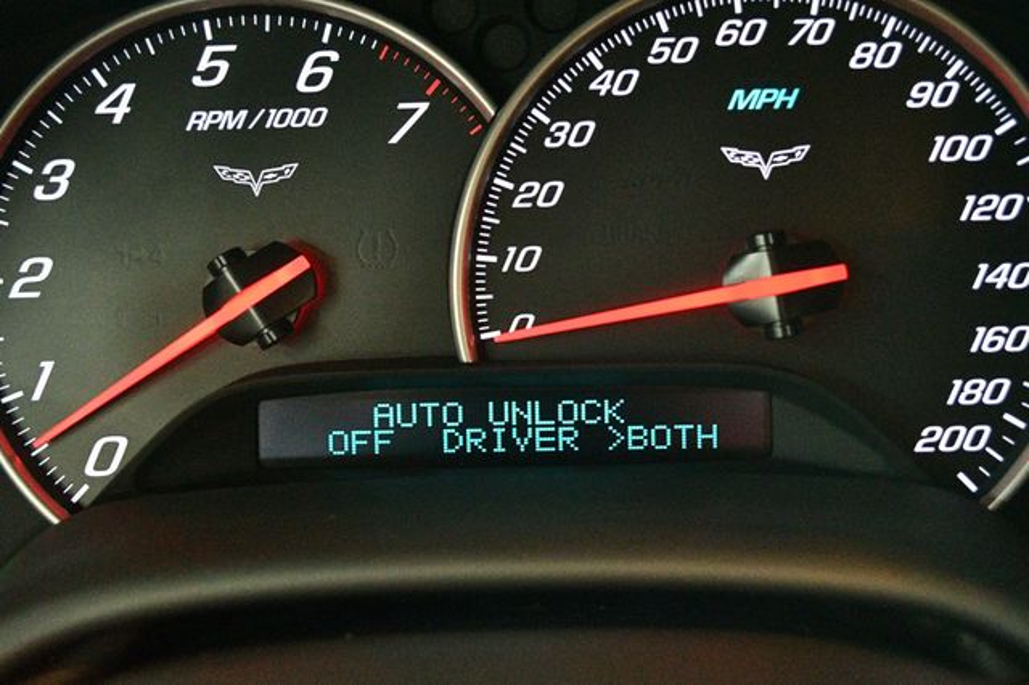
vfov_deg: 28.0
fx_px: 1371
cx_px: 514
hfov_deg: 41.1
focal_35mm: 48
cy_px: 342
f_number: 4.8
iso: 12800
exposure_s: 1/60
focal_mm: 32
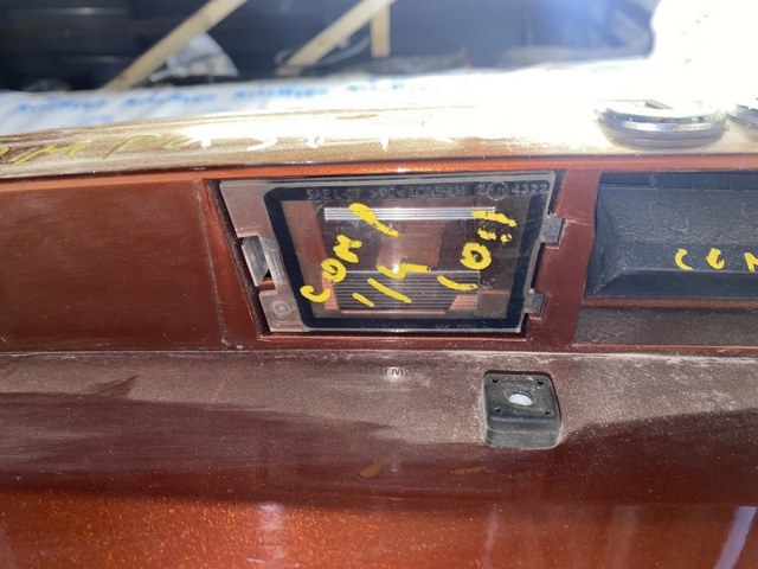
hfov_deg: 67.3
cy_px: 284
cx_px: 379
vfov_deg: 53.1
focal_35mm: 26
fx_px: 569
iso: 40
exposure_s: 1/17
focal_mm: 4.25
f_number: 1.8
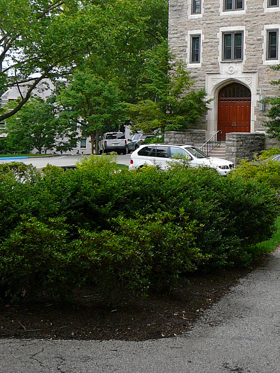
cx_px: 188
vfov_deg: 30.0
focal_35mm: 64
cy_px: 119
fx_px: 690
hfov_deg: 22.8
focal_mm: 5.2
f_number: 2.8
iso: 80
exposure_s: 1/500
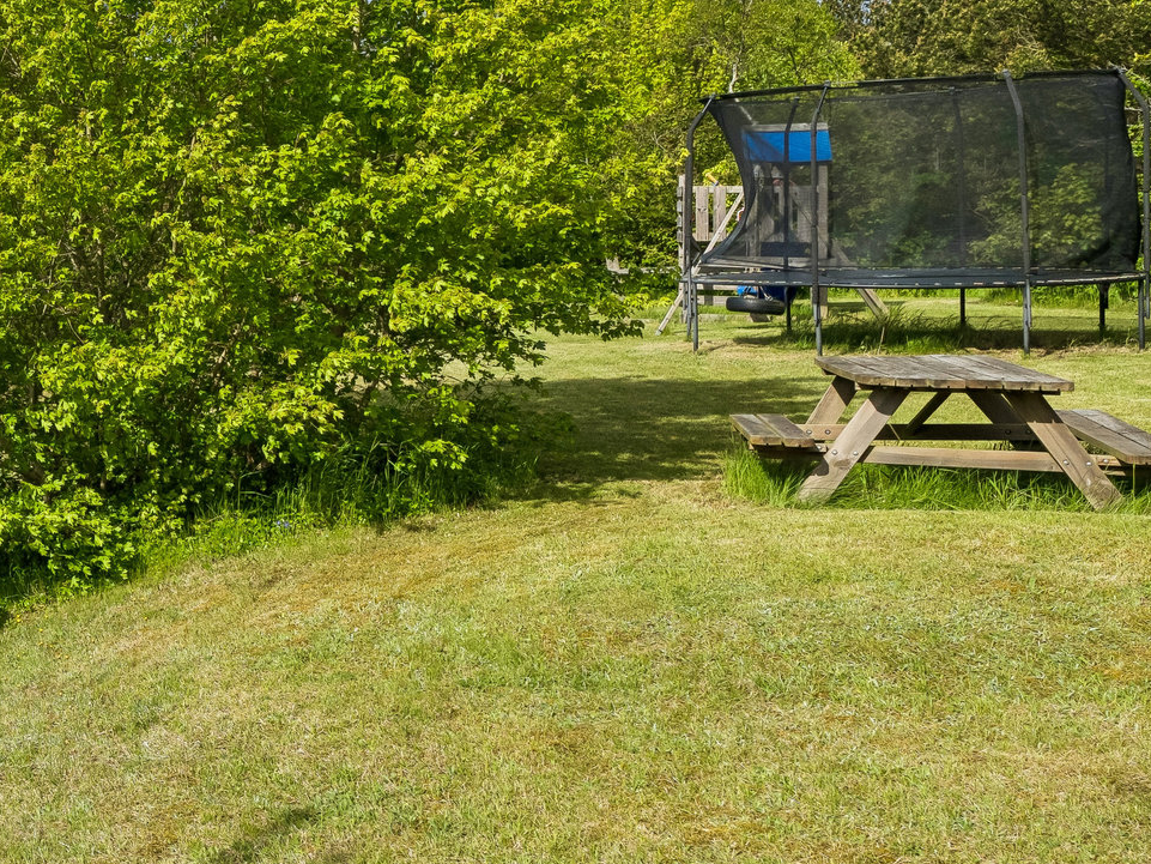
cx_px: -431
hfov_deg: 29.6
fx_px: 1596
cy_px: 316
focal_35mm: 48
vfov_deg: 30.1
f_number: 5.6
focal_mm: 16
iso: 200
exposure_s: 1/1600
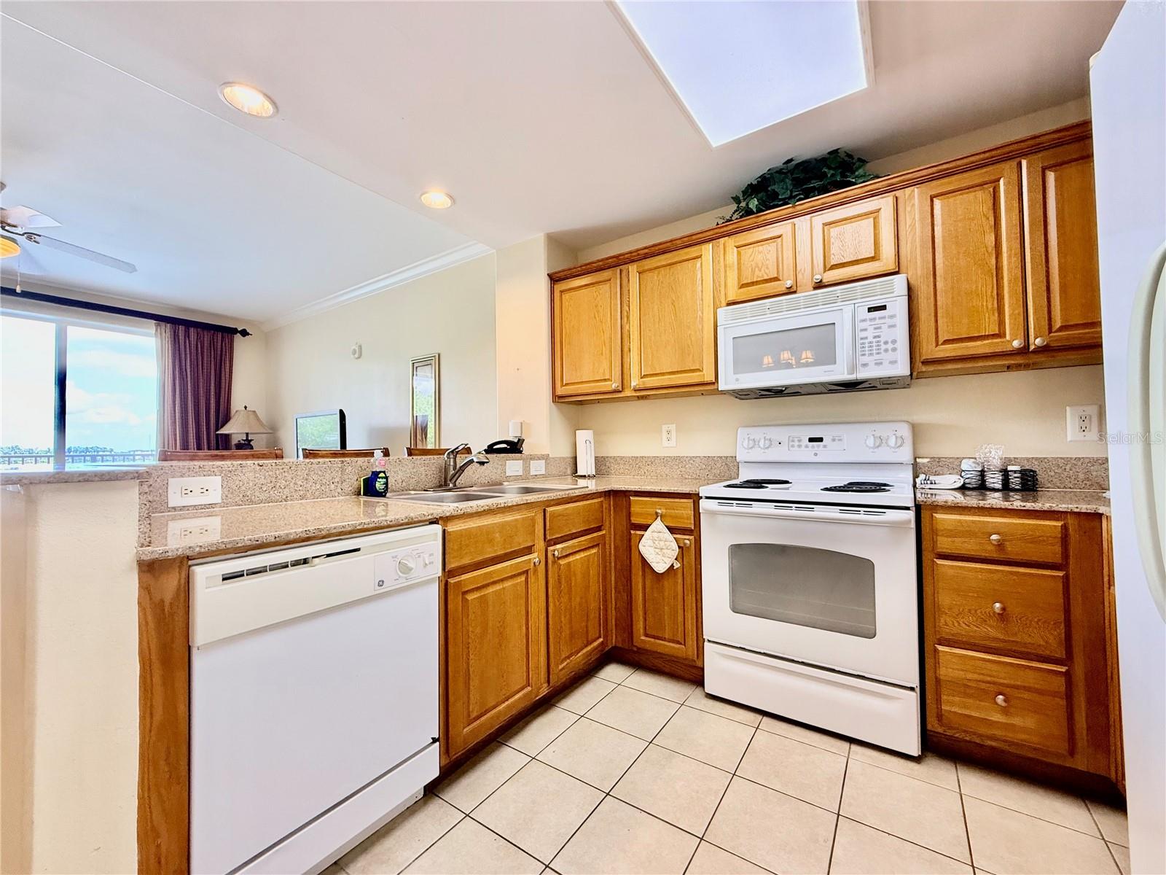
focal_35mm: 14
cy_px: 438
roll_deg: +1.1
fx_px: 472
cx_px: 583
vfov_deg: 85.7
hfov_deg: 102.1
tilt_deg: +2.6
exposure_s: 1/120
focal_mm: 2.22
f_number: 2.2
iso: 200
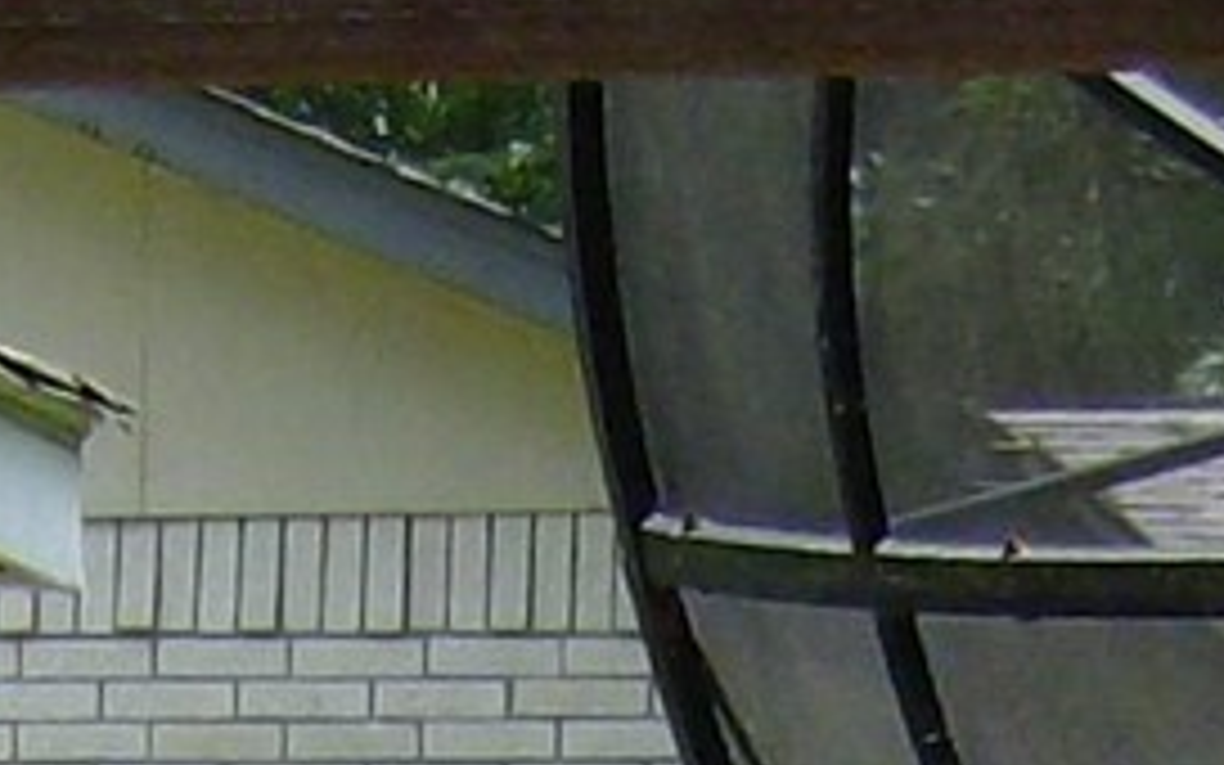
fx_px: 8973
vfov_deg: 4.5
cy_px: 3038
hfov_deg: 7.8
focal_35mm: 269
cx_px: 446
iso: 100
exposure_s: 1/231
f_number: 4.7
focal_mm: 6
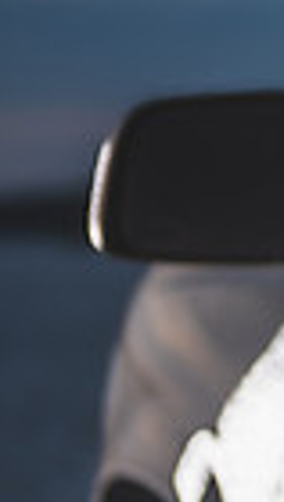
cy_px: 20
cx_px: 981
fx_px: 4047
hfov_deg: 3.9
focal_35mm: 303
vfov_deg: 7.1
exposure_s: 1/500
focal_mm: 70
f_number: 2.8
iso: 100
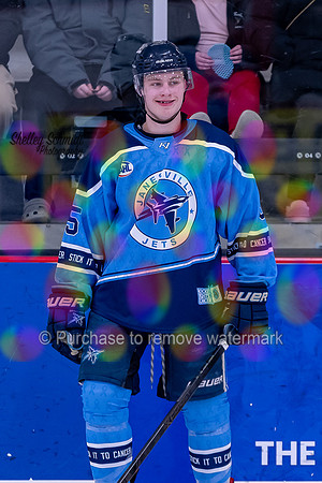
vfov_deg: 3.7
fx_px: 7424
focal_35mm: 553
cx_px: 148
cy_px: 187
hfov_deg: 2.5
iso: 800
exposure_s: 1/800
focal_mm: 200
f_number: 3.2
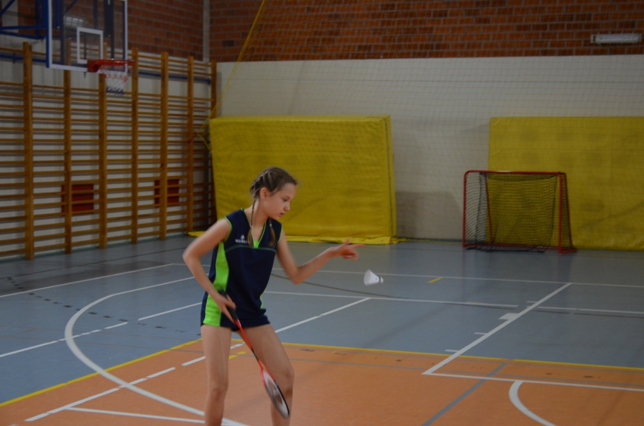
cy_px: 213
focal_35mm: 68
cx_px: 322
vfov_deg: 20.1
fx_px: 1205
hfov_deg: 29.9
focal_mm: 45
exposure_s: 1/50
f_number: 4.8
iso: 800
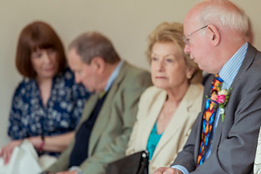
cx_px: 203
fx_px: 1124
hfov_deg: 13.2
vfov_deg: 8.9
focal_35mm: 155
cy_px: 78
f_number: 1.8
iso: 720
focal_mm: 85
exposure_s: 1/1000
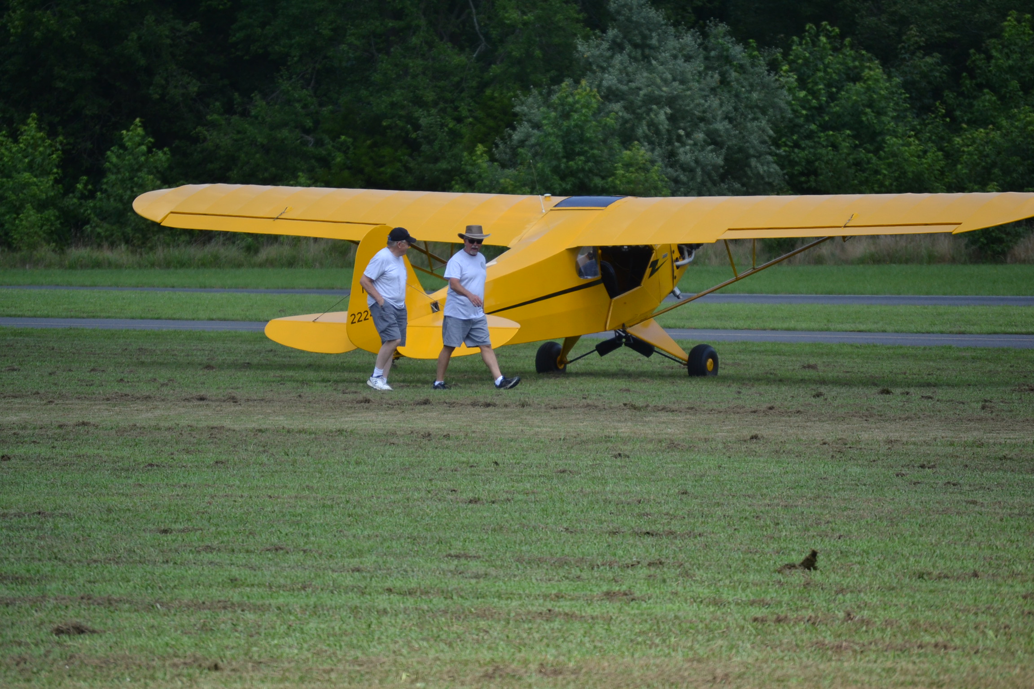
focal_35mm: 262
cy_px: 344
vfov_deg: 5.2
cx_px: 517
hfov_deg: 7.8
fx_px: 7539
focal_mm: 175
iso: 400
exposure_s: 1/2000
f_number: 5.3
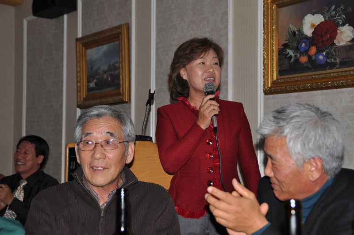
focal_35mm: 57
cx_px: 177
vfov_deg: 23.7
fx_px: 560
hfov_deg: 35.1
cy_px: 118
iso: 200
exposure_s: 1/60
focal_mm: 38
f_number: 4.5
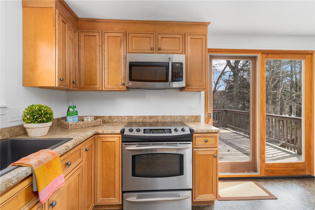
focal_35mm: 17
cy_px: 105
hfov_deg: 93.3
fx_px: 149
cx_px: 158
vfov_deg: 70.4
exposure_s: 1/60
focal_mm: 17
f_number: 7.1
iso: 640
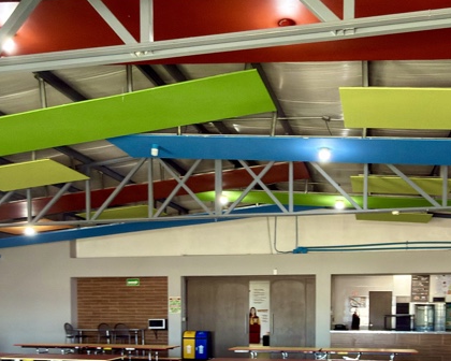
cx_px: 266
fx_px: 521
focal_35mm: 39
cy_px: 337
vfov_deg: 35.5
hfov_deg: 46.6
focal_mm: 2.22
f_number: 2.2
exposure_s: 1/31
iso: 80
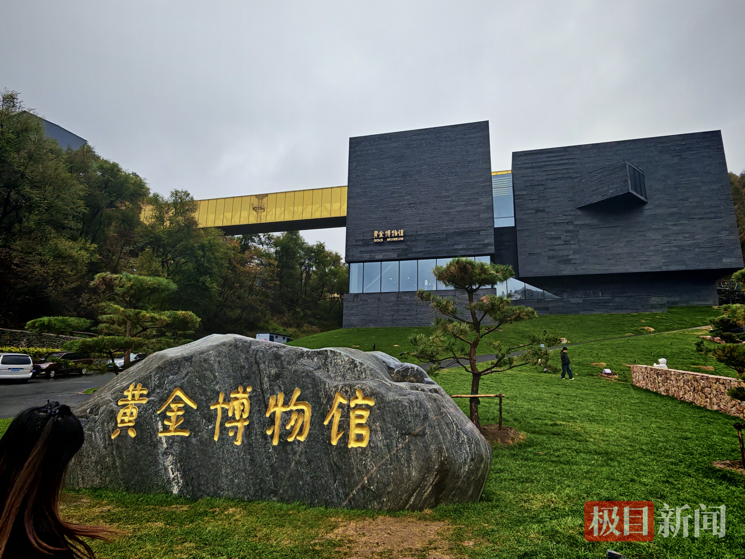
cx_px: 372
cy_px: 280
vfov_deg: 63.4
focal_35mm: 21
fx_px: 452
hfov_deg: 79.0
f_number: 2
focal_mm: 1.82
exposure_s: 1/430
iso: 50
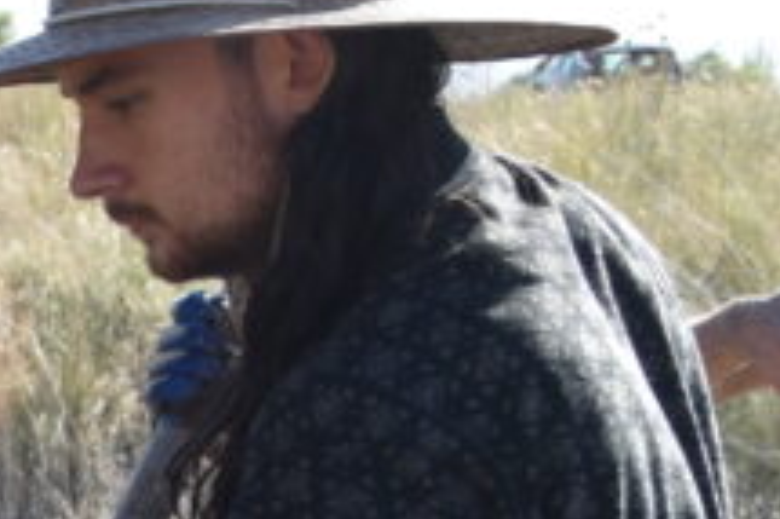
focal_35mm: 186
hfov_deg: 10.0
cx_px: -900
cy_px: 1102
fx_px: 4027
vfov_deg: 7.1
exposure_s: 1/250
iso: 200
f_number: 8
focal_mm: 26
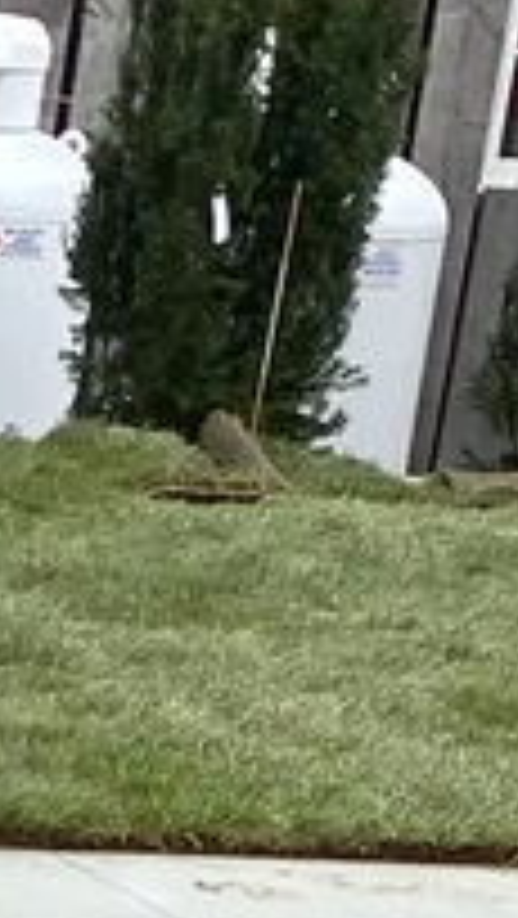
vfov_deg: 9.1
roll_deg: -5.4
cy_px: 1818
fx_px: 5412
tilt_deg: -20.6
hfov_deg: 5.1
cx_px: -1239
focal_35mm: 222
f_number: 1.8
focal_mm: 4.25
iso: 32
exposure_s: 1/1218
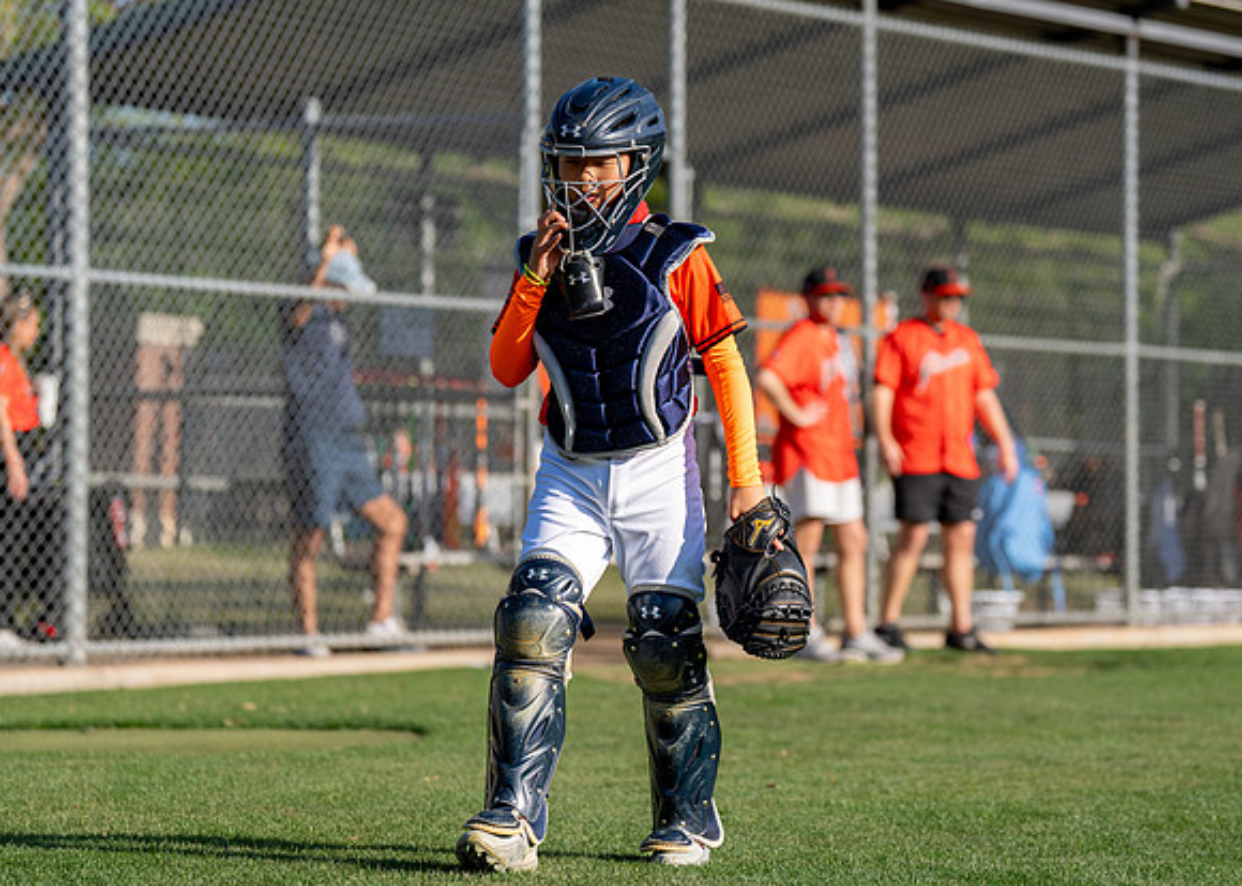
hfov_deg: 16.2
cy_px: 396
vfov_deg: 11.6
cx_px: 635
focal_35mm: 124
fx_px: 4377
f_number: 2.8
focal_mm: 100
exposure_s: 1/1600
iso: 100
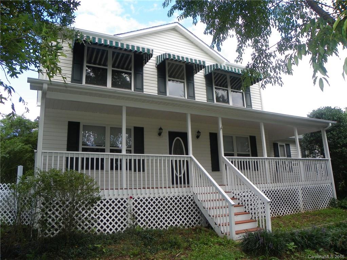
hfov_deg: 67.3
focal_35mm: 26
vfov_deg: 53.1
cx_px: 174
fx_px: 261
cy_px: 130
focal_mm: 4.6
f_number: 4
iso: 64
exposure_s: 1/160
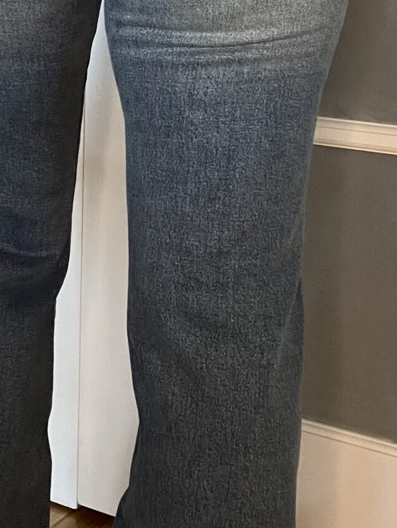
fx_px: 1101
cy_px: 61
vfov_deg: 26.2
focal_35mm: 72
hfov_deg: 20.3
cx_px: 91
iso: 320
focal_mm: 2.71
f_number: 2.2
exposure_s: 1/50
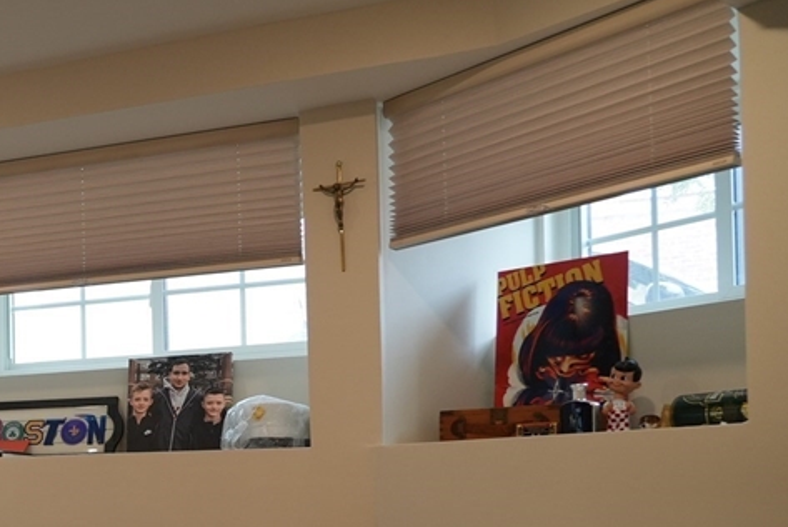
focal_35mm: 52
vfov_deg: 25.1
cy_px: 487
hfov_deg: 33.8
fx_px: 1139
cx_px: -53
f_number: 4
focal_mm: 24
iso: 800
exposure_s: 1/160
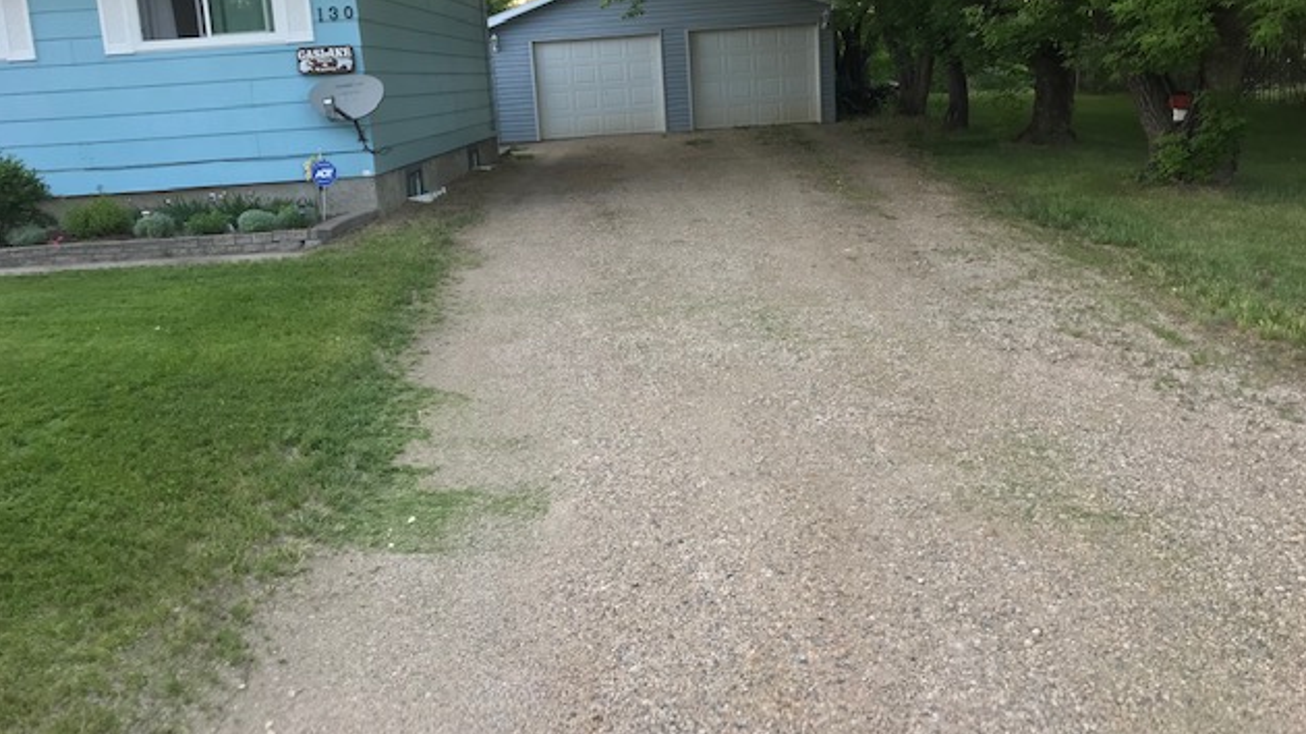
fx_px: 1073
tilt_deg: -7.9
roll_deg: +2.1
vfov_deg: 37.5
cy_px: 274
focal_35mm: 31
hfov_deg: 62.6
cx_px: 651
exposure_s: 1/60
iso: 25
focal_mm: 3.99
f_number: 1.8
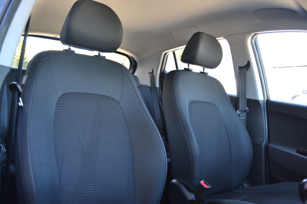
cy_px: 102
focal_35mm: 27
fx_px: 230
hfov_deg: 67.4
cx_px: 154
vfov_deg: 47.9
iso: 450
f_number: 3.5
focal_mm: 18
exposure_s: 1/60
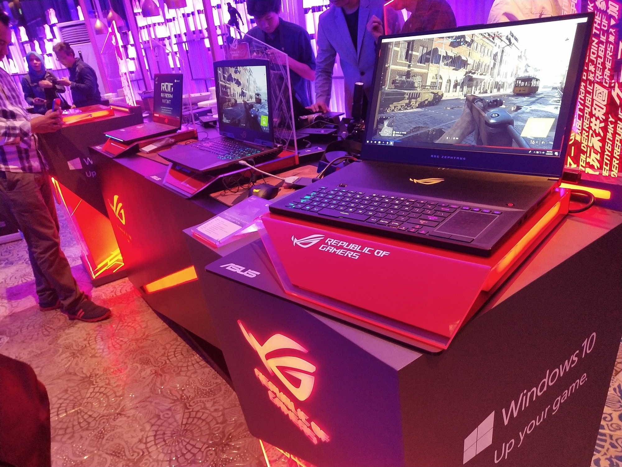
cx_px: 311
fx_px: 539
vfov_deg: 46.8
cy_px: 234
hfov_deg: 60.0
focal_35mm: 30
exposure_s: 1/33.3
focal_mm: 3.95
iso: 502
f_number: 1.8
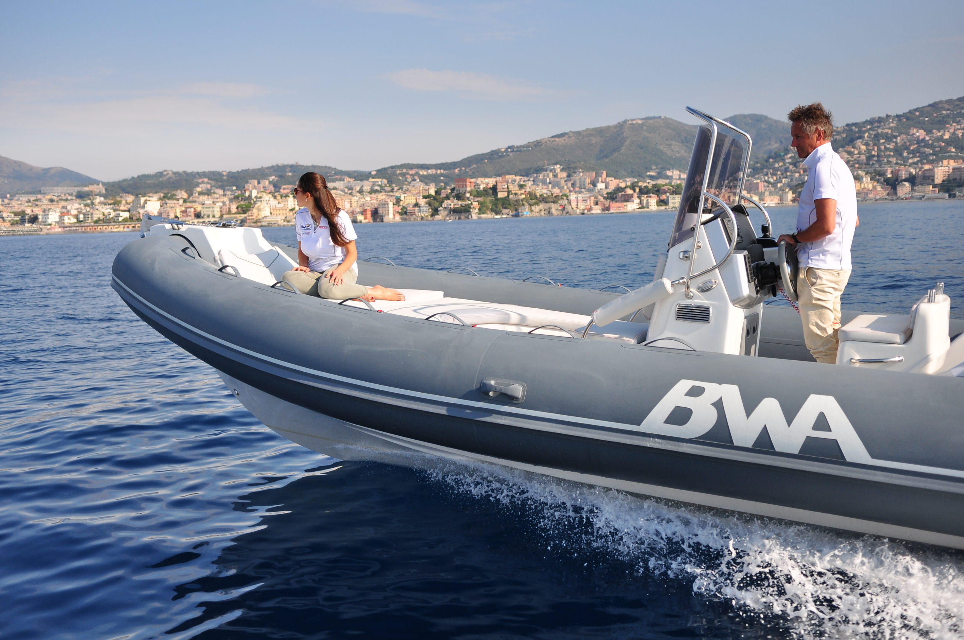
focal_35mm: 39
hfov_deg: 49.6
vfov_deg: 34.1
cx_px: 482
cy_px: 320
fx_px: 1043
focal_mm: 26
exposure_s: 1/4000
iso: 200
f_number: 3.2
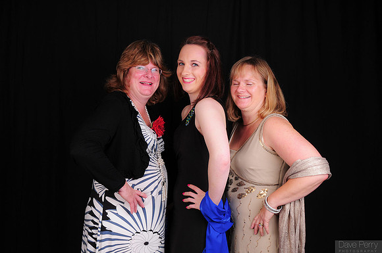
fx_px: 429
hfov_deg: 48.0
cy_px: 126
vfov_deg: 32.9
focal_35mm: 40
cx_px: 191
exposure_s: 1/125
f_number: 8
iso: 200
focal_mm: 27
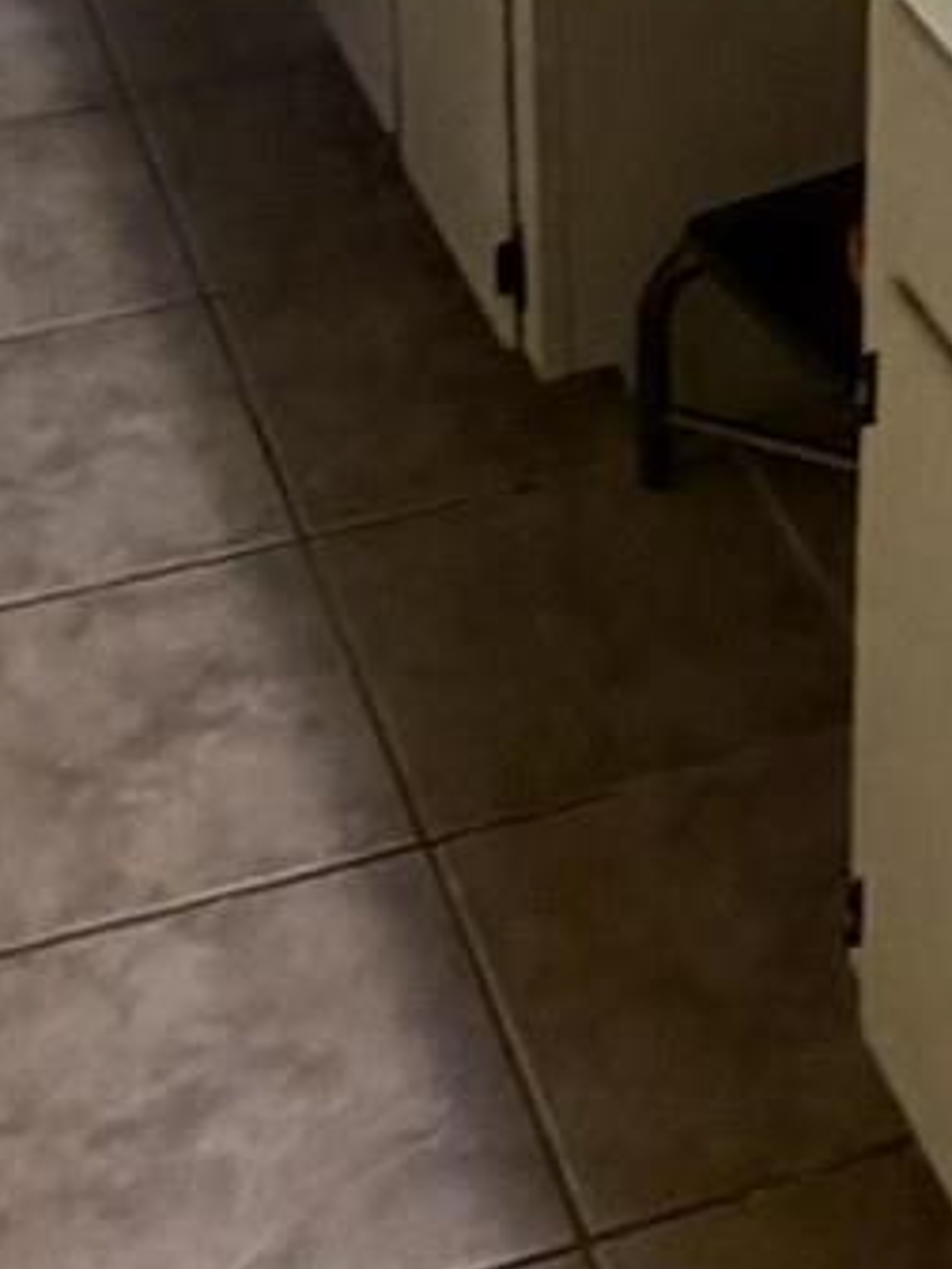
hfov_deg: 15.3
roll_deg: -0.9
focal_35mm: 96
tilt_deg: -21.2
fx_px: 3520
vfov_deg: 18.5
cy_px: -533
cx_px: 771
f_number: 2.2
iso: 500
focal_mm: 2.22
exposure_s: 1/60
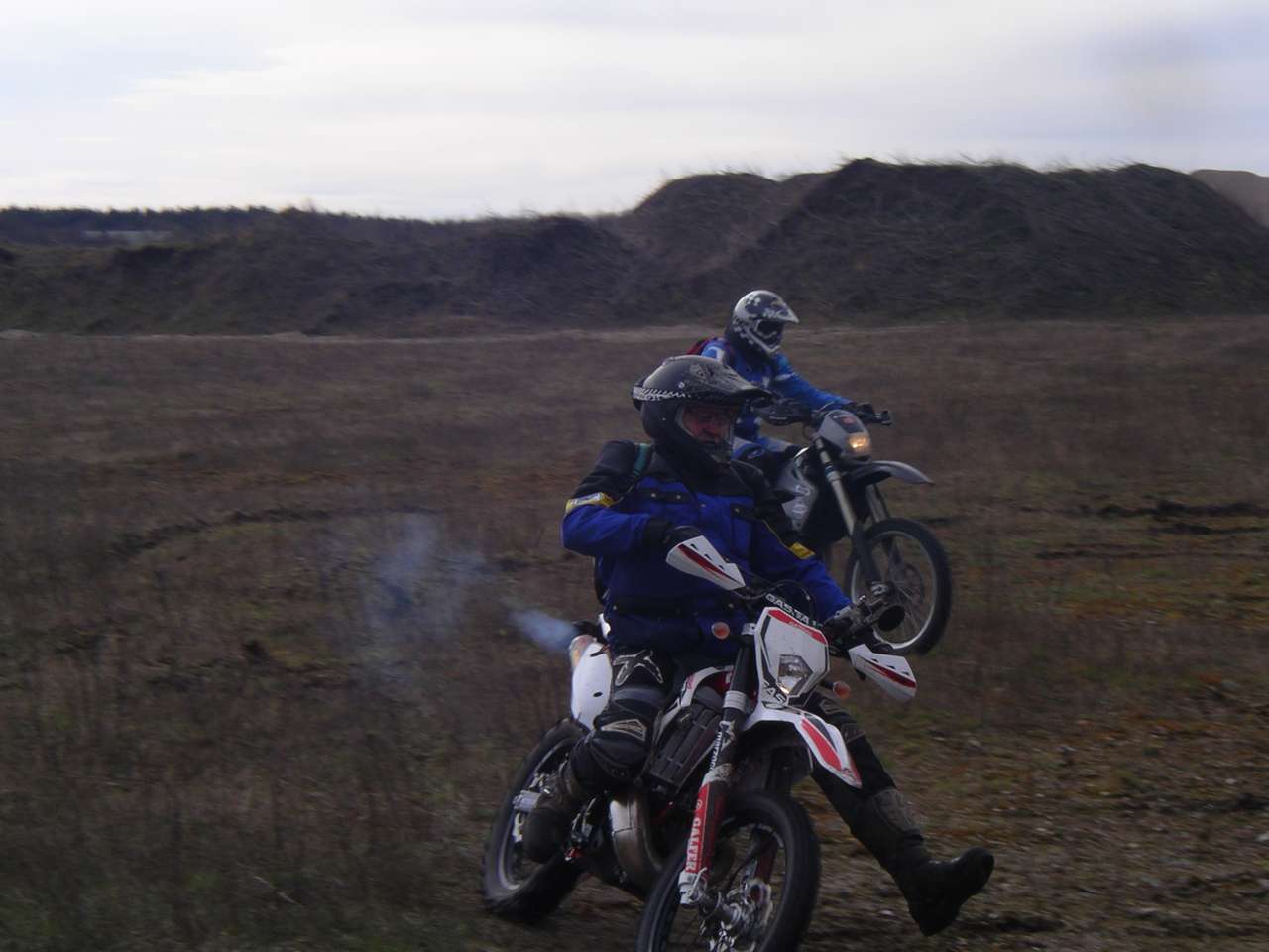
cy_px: 476
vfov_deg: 14.2
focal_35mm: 104
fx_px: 3813
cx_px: 634
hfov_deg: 18.9
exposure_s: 1/125
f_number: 9.6
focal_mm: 16
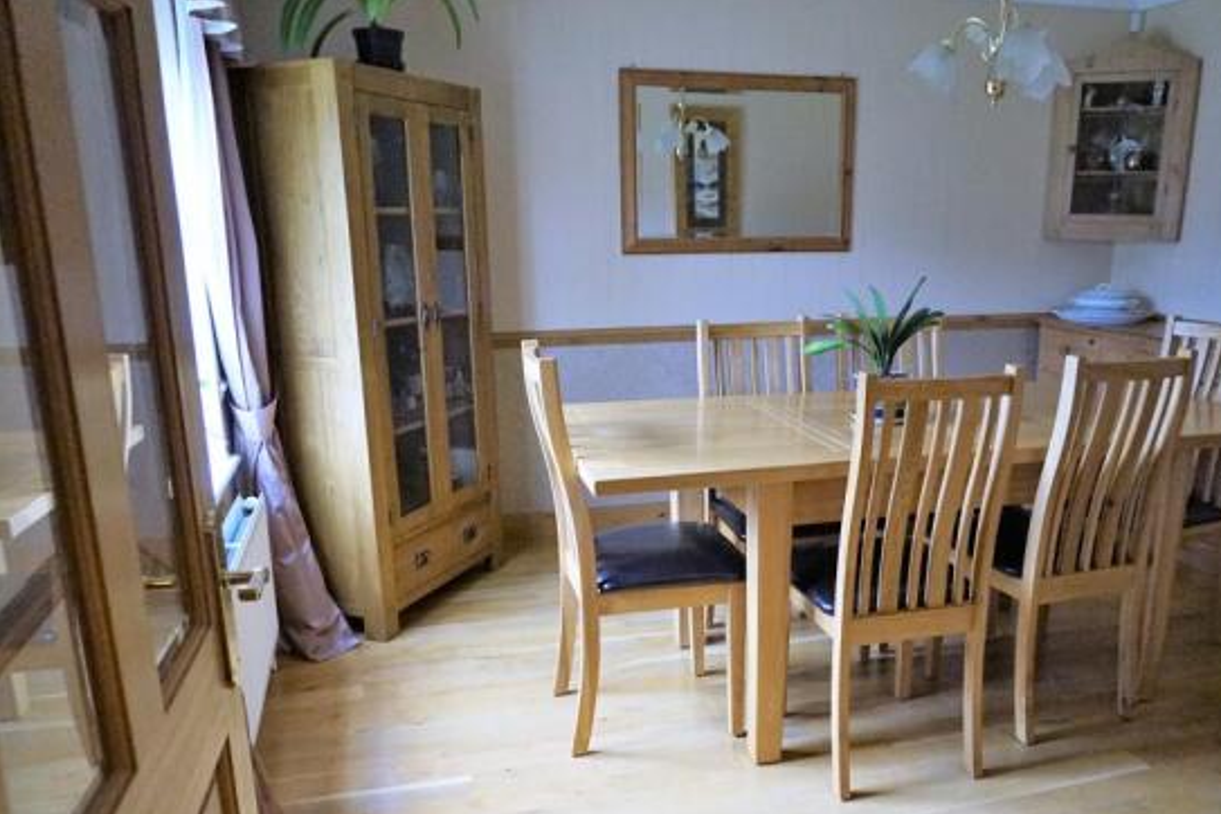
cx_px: 697
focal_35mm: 29
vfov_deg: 44.7
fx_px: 984
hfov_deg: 63.4
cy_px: 487
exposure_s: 1/160
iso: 3200
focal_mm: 16
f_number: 3.5
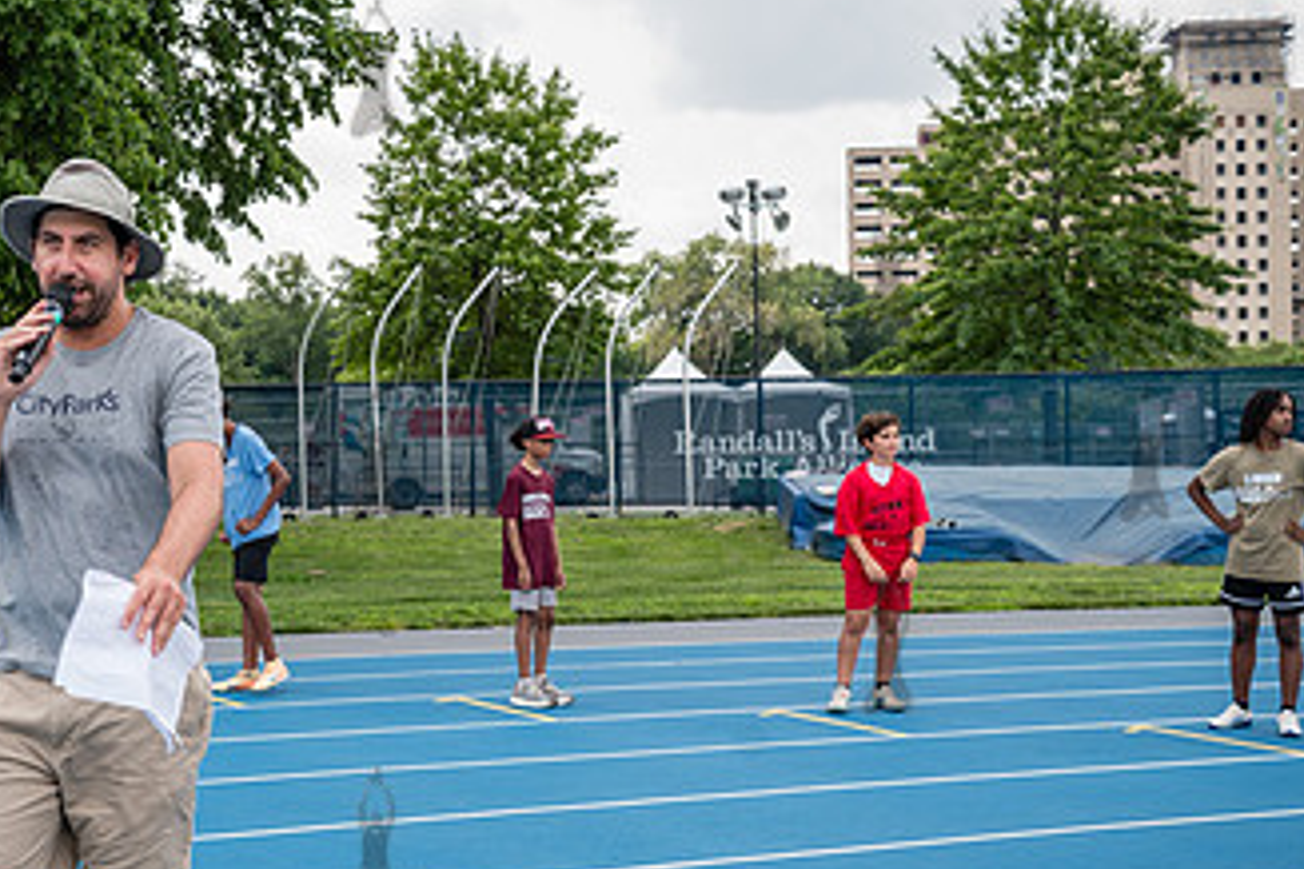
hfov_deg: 31.9
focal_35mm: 62
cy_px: 450
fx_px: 2246
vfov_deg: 21.9
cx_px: 371
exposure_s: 1/320
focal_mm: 35
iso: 100
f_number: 5
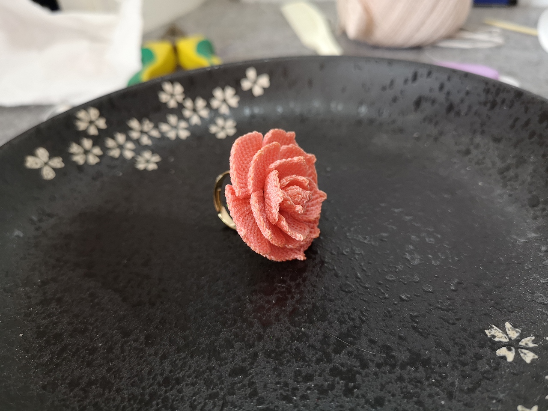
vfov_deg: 51.4
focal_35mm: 27
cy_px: 206
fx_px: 427
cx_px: 274
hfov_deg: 65.3
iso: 125
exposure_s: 1/60
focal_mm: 5.58
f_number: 1.8
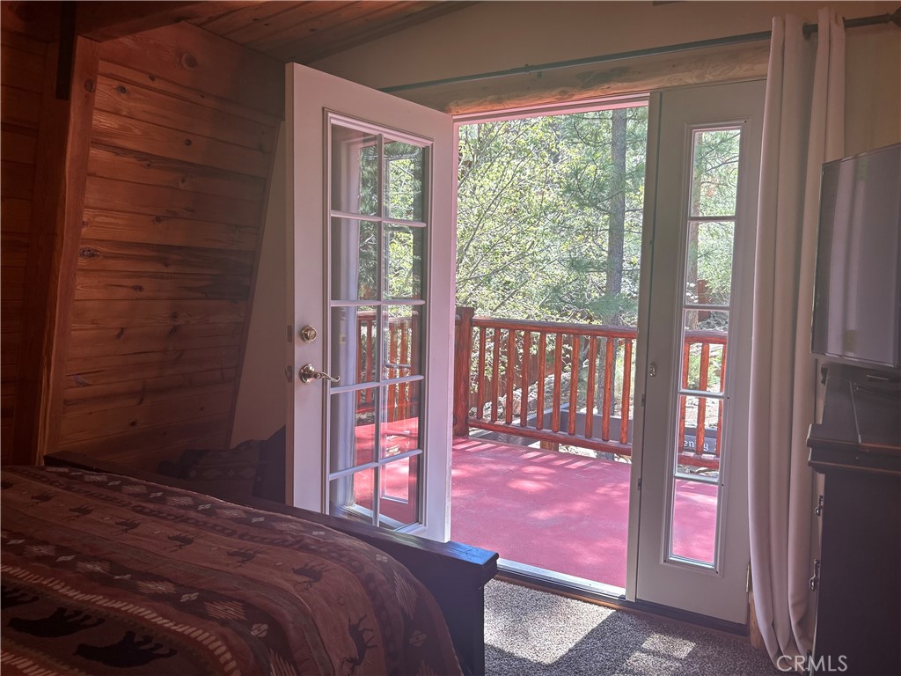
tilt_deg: -4.5
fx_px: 677
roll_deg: -0.4
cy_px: 338
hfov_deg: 67.3
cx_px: 450
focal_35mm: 26
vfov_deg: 53.1
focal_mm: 5.7
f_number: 1.5
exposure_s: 1/120
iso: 32
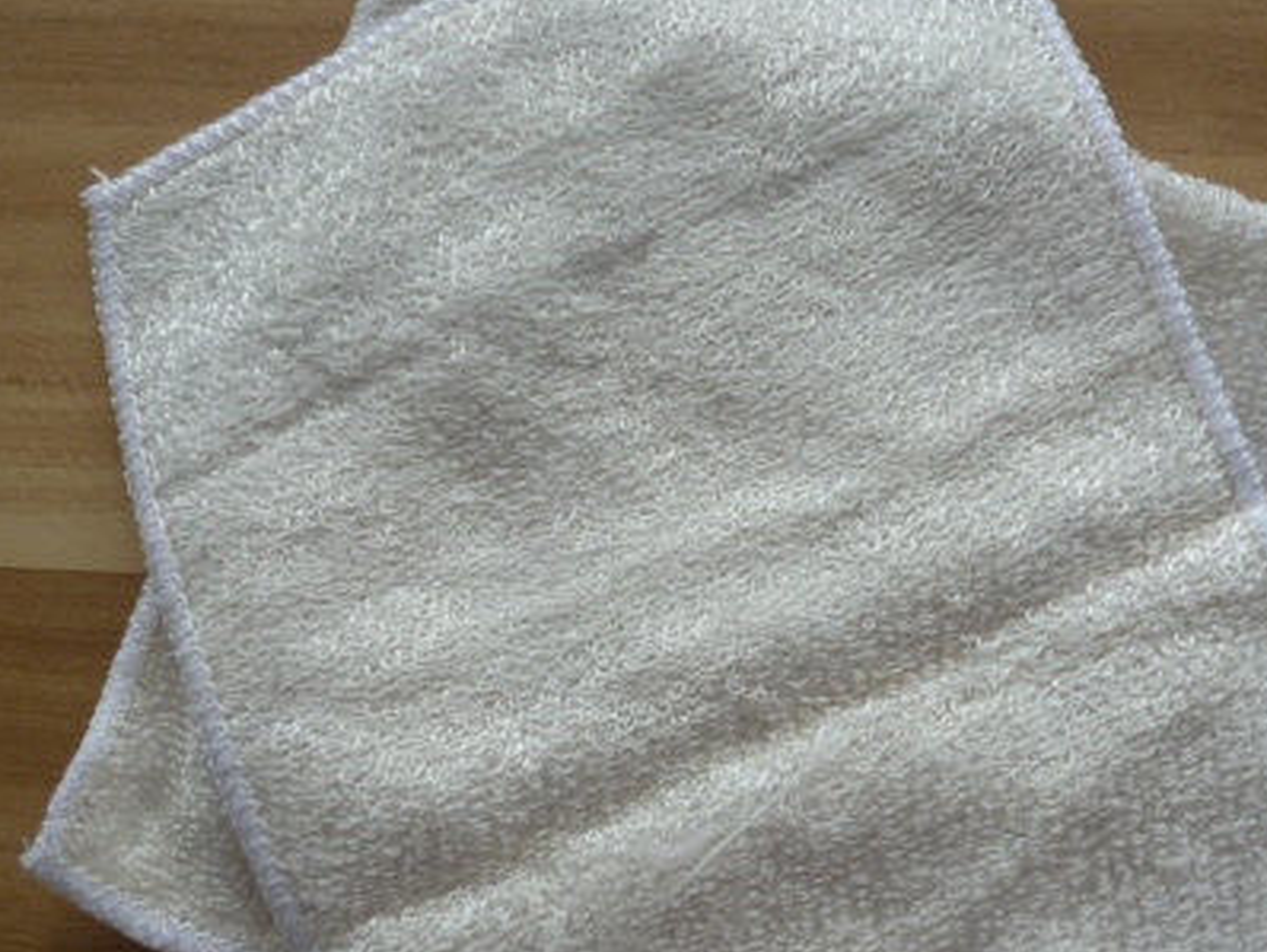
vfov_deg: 32.2
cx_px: 780
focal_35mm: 45
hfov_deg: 41.8
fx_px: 1648
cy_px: 551
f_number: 3.1
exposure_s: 1/100
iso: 100
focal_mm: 5
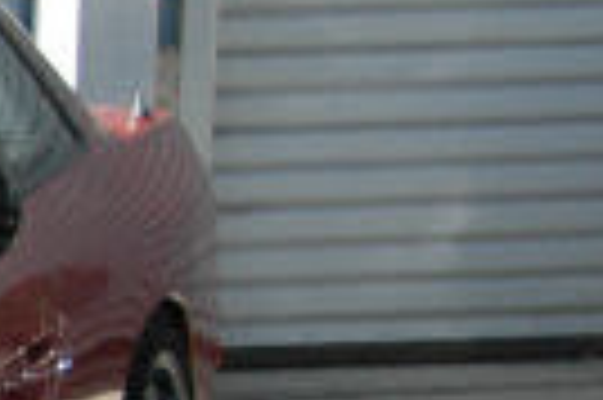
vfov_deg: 5.8
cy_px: 584
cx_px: -1004
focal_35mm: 235
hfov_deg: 7.9
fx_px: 3926
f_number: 4.2
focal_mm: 29
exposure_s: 1/2500
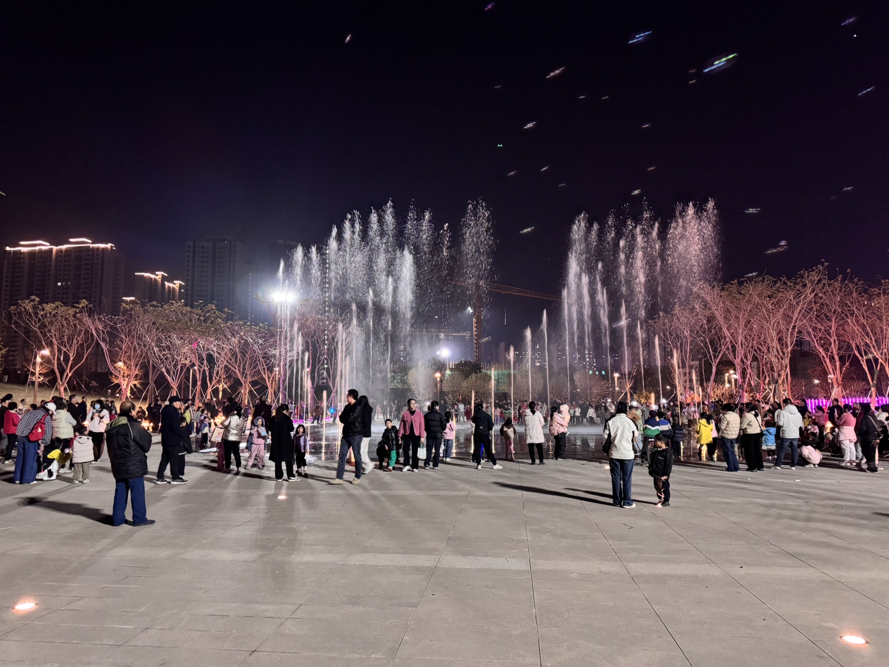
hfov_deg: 71.6
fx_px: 616
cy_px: 334
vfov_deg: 56.8
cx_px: 444
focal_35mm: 24
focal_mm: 6.76
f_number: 1.78
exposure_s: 1/33
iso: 1000
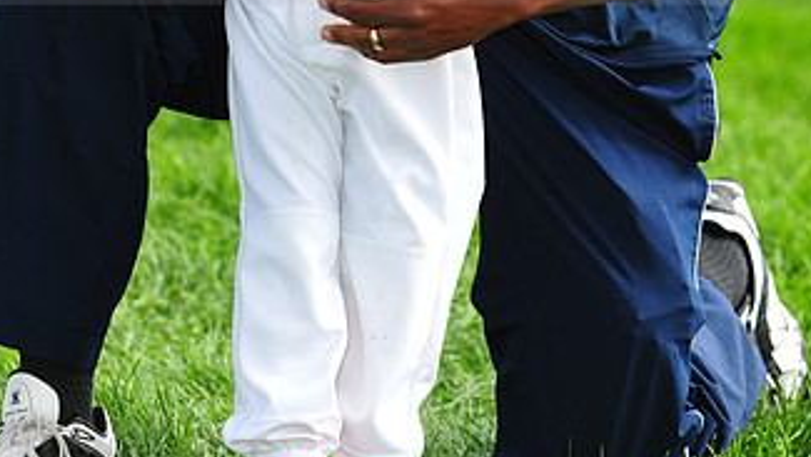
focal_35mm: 308
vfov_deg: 3.9
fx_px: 6625
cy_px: -75
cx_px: 349
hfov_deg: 7.0
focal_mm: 165
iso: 400
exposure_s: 1/1250
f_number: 4
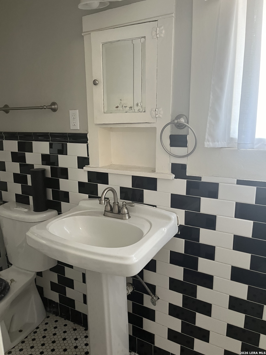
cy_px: 178
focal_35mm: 26
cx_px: 133
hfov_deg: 53.1
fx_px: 266
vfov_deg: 67.3
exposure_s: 1/60
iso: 250
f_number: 1.6
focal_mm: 5.1
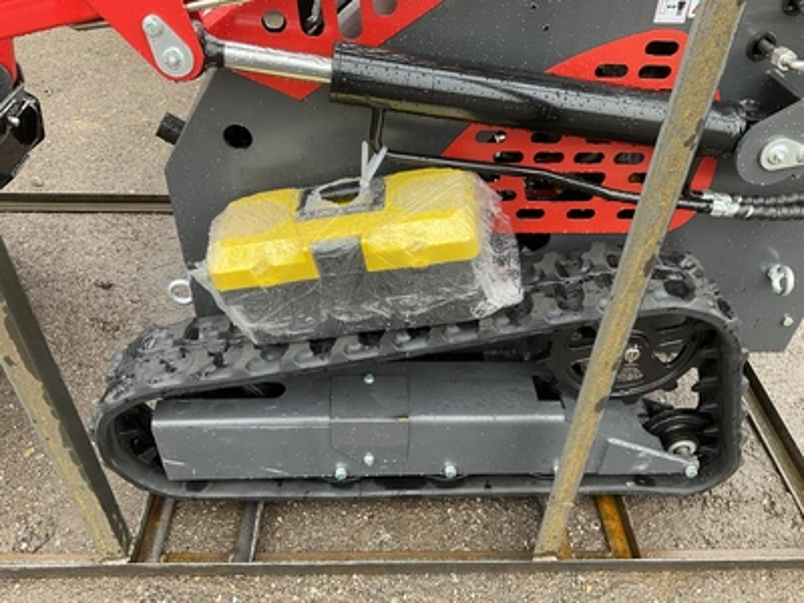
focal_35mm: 29
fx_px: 674
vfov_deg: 48.2
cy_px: 302
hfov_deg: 61.7
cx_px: 402
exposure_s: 1/122
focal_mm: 3
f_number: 1.8
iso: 50
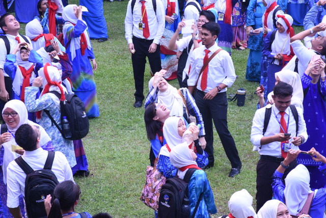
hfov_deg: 15.2
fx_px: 1224
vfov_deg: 10.2
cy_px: 109
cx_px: 163
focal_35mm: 135
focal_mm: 90
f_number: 13
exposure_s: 1/100
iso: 400
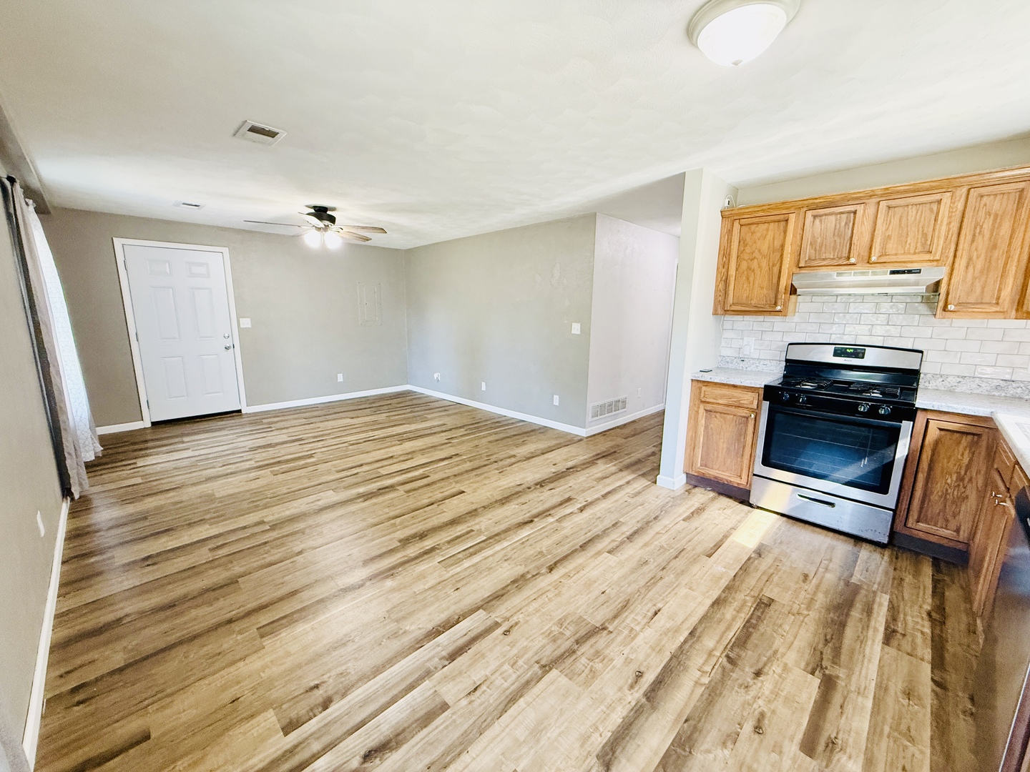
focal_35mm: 14
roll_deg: -1.1
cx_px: 515
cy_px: 386
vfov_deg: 85.7
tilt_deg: -11.0
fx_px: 417
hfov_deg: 102.1
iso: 320
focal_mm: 2.22
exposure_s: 1/120
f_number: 2.2
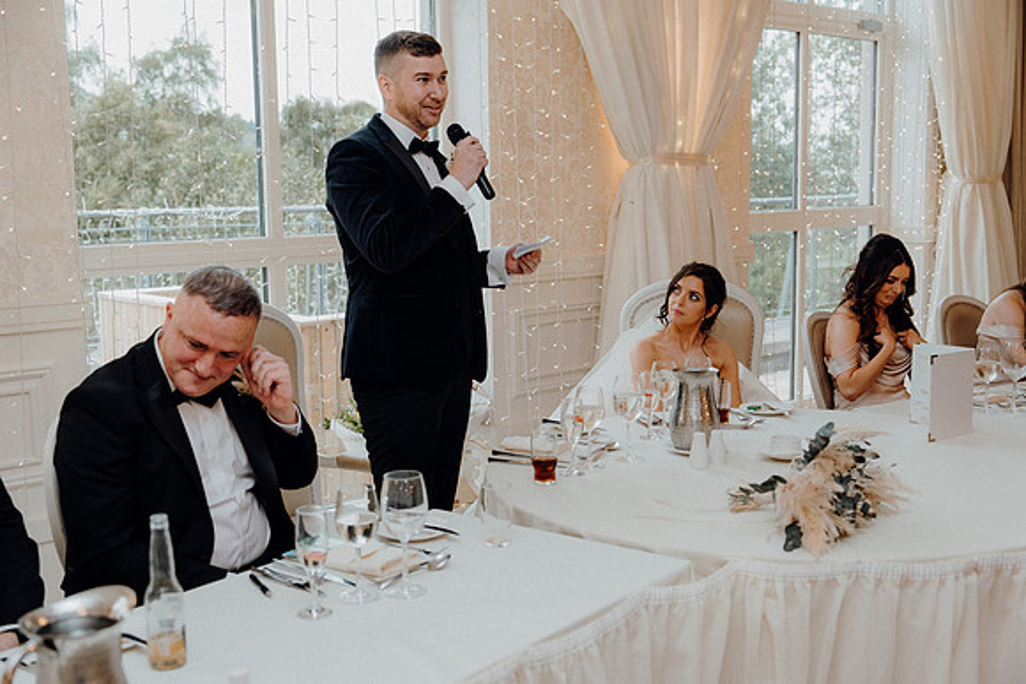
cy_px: 342
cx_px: 513
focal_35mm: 43
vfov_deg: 31.2
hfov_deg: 45.4
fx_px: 1226
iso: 1000
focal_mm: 43
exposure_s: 1/160
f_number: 3.5
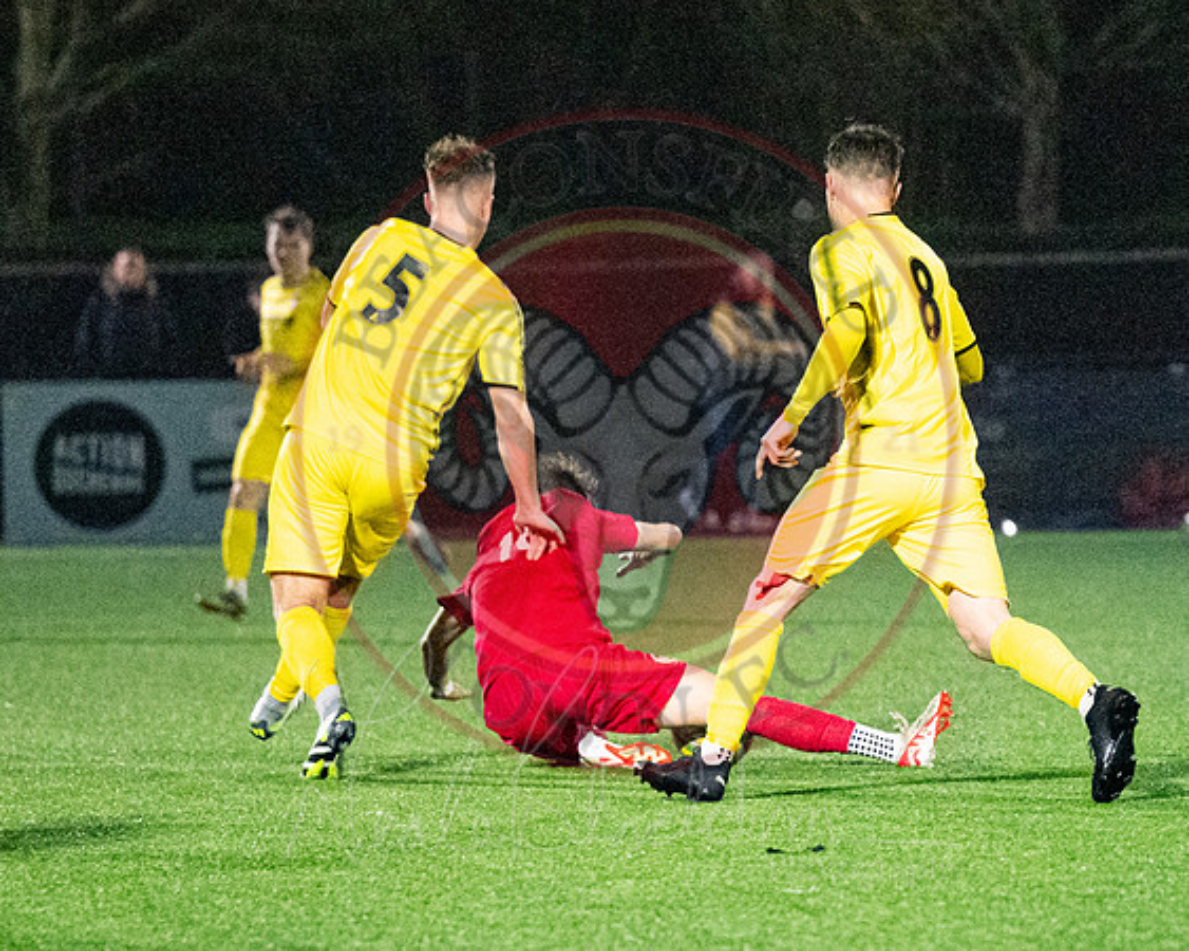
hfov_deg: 6.0
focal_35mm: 320
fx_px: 11257
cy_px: 725
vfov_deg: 4.8
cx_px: 939
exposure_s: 1/1000
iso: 8000
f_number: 2.8
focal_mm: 130
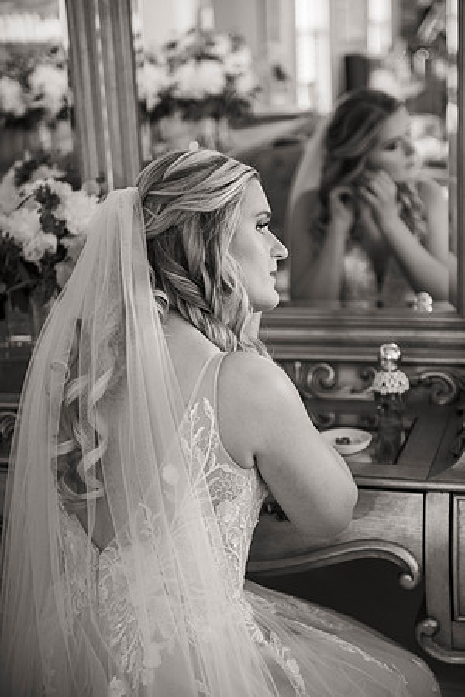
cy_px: 348
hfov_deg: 21.9
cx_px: 232
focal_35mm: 62
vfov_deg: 32.4
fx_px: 1201
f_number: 2.8
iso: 1000
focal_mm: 62
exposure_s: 1/125
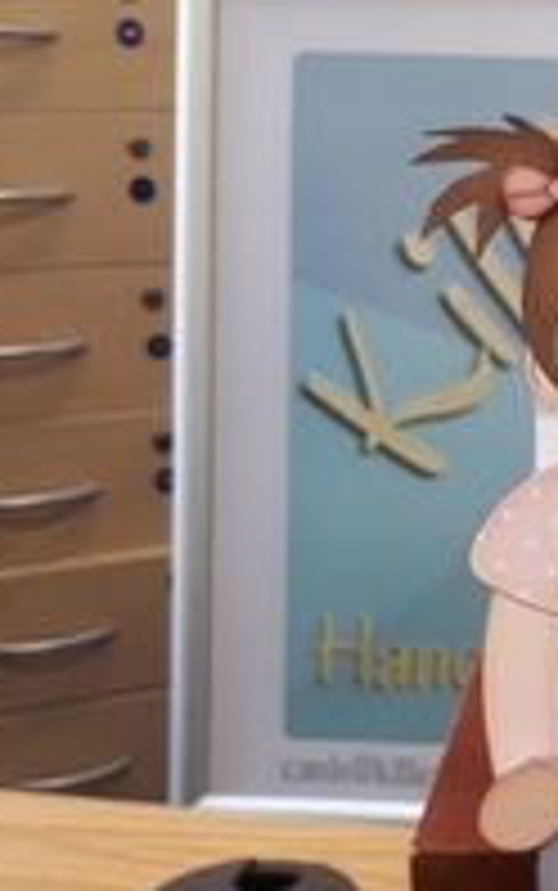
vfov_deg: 31.5
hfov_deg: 18.6
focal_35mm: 65
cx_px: 727
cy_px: 508
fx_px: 1579
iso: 64
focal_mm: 3.6
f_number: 1.9
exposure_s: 1/33
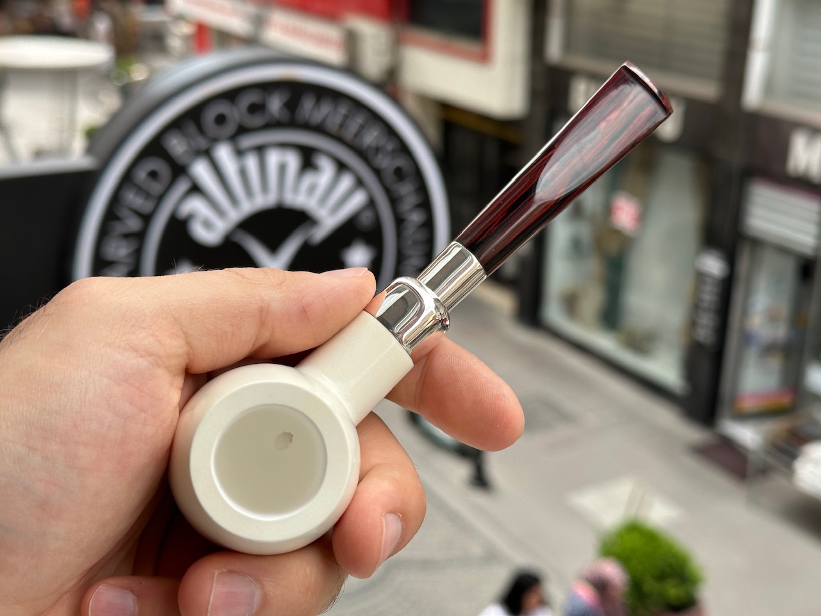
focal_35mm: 48
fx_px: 1138
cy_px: 308
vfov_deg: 30.3
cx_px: 410
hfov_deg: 39.7
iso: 64
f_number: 1.78
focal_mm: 6.86
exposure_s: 1/1085
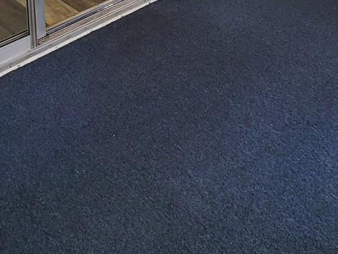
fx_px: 440
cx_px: 206
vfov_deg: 22.8
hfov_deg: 41.8
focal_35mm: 45
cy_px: -171
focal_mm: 2.2
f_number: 2.2
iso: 64
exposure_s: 1/120
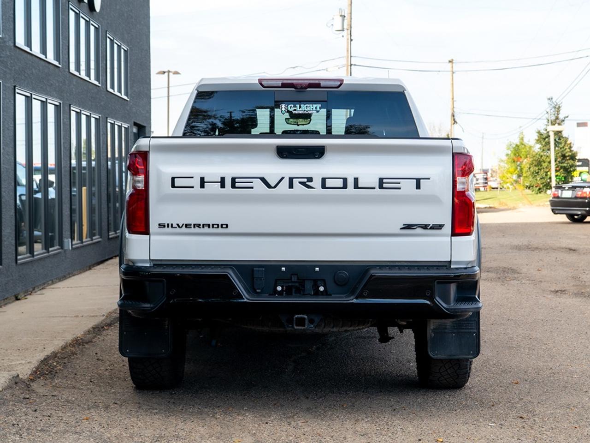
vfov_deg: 20.8
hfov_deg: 27.5
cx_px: 305
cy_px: 160
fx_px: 1204
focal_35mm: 71
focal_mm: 47
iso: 100
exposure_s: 1/160
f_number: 5.6
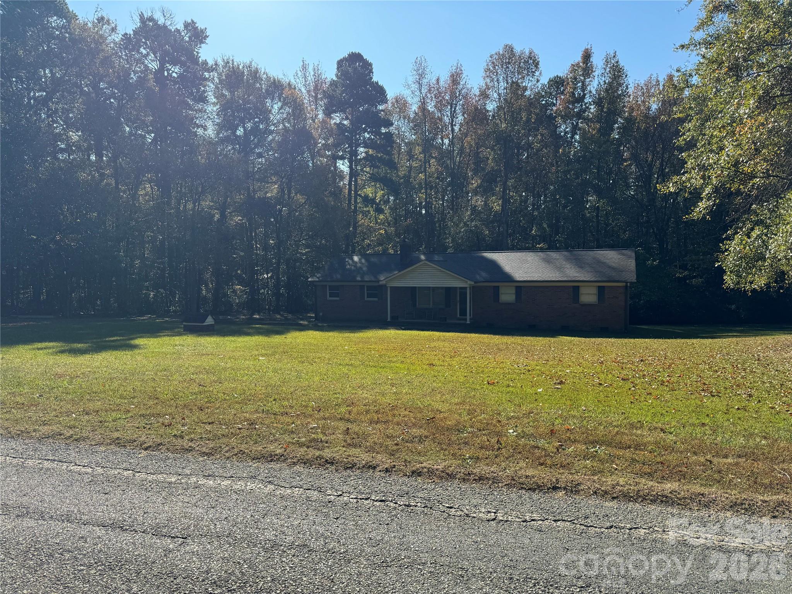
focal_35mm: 24
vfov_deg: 56.8
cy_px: 297
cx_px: 396
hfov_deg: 71.6
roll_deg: +0.5
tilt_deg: -4.4
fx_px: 549
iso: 80
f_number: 1.78
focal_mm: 6.76
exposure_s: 1/2833
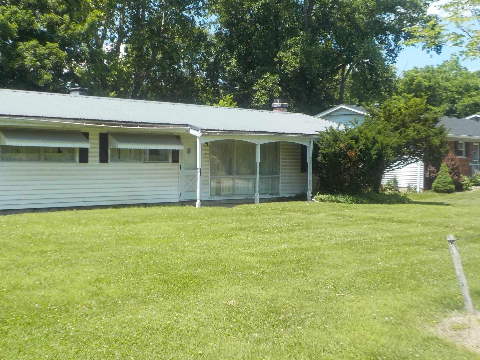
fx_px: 582
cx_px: 149
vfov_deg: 34.3
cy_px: 167
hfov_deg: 44.0
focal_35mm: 42
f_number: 3.3
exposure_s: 1/640
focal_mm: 4.1
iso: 125
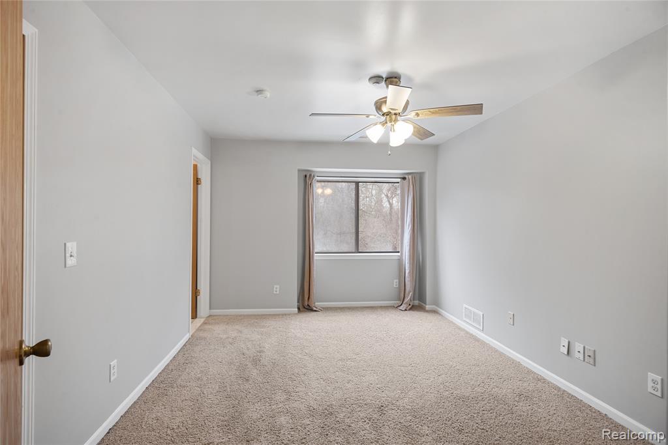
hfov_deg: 61.9
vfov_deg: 43.6
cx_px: 334
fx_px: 557
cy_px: 222
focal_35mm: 30
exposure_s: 1/4
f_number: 9
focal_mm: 30
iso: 320
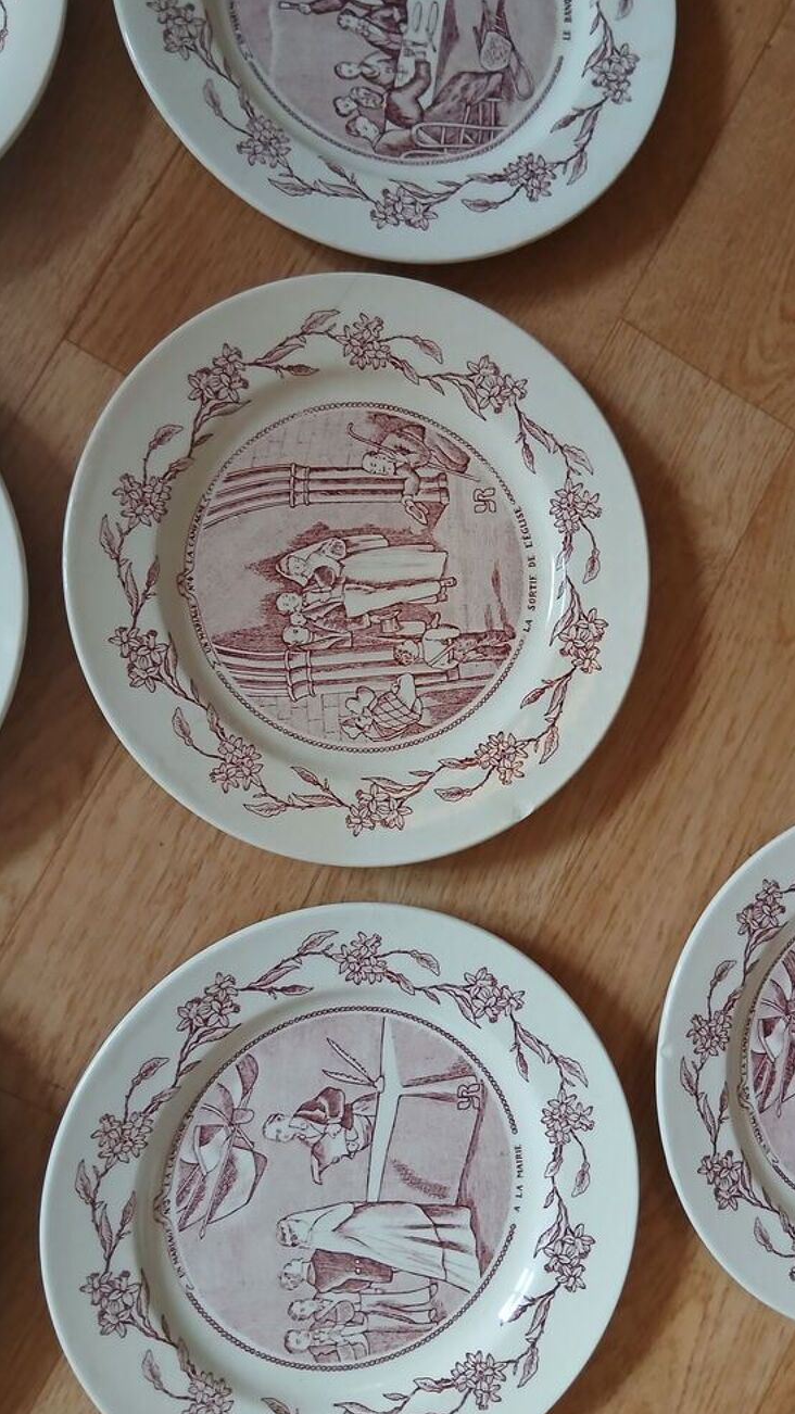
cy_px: 704
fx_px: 1087
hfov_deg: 40.2
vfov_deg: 66.1
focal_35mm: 29
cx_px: 402
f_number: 1.8
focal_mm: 3.98
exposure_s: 1/50
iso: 250
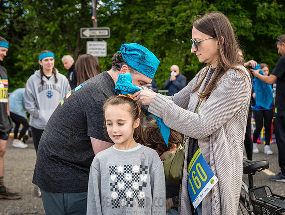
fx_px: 469
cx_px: 151
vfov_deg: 25.8
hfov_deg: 33.8
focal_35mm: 57
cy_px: 111
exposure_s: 1/320
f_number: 4
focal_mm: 50
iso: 200
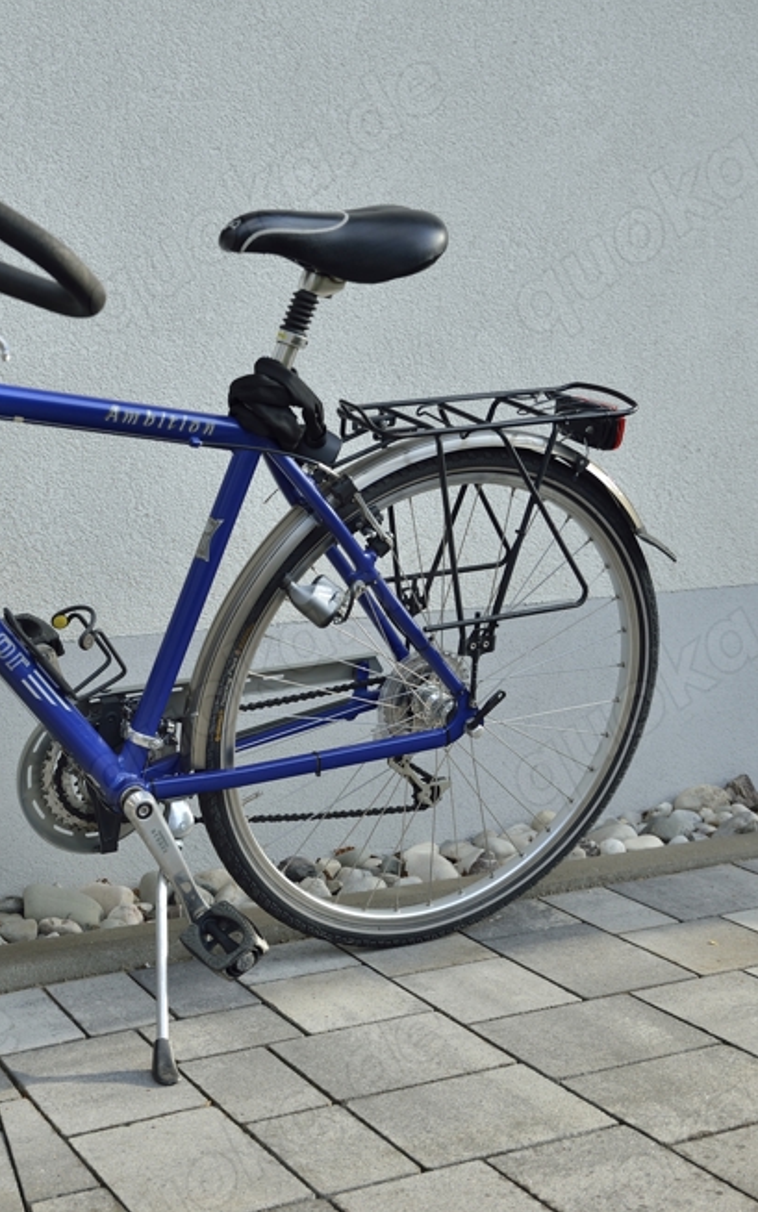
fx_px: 1751
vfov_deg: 38.2
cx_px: 61
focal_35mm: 53
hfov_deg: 23.7
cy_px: 617
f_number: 4
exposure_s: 1/200
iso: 200
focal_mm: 34
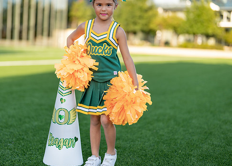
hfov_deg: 31.1
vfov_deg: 22.6
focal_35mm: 63
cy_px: 71
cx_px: 90
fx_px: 415
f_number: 1.2
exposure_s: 1/1250
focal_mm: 50
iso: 100
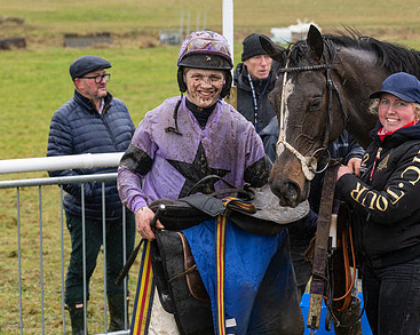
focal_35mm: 121
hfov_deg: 15.9
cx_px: 292
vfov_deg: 12.7
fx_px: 1503
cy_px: 182
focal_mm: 70
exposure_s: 1/500
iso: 800
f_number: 5
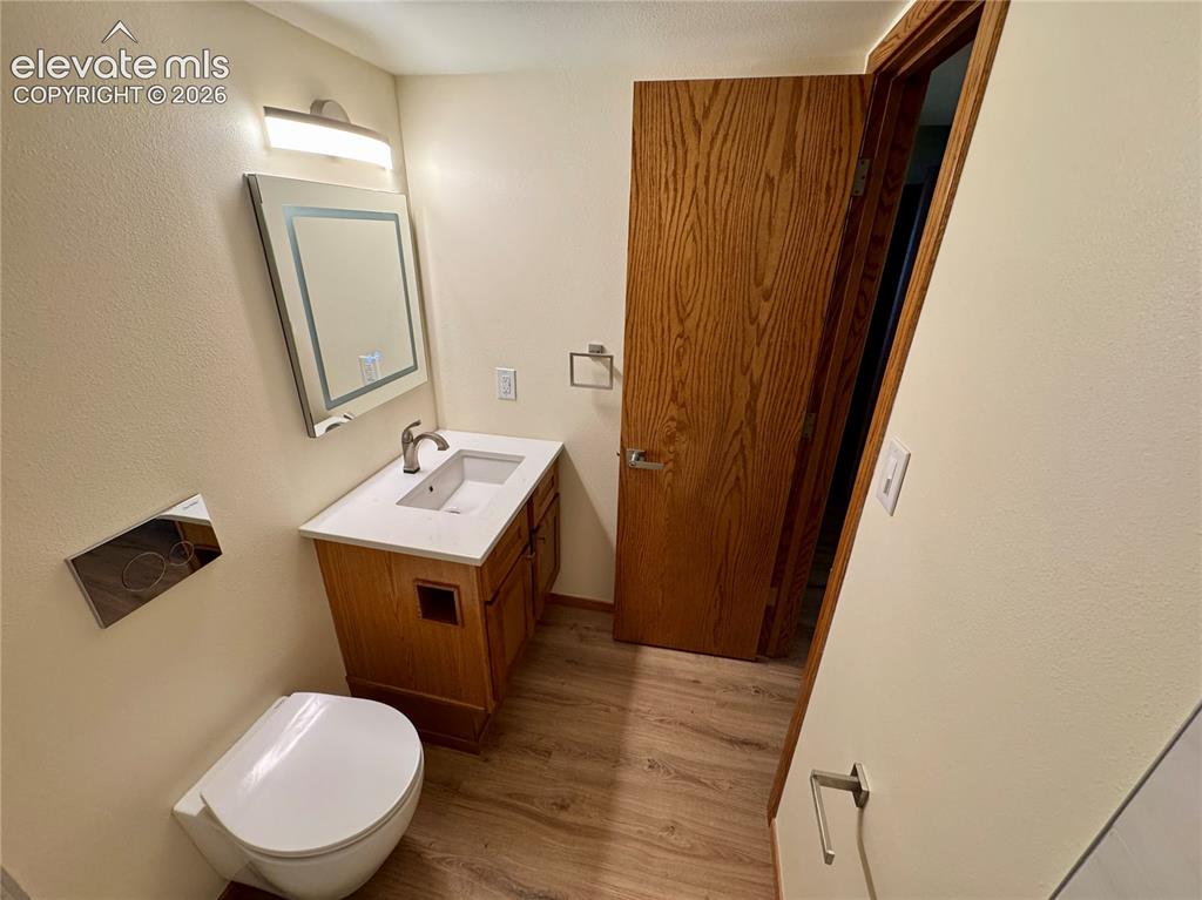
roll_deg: -1.3
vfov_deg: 85.6
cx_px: 601
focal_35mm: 14
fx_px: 486
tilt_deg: -24.8
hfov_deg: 102.1
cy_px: 450
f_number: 2.2
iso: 250
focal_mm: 2.22
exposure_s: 1/60
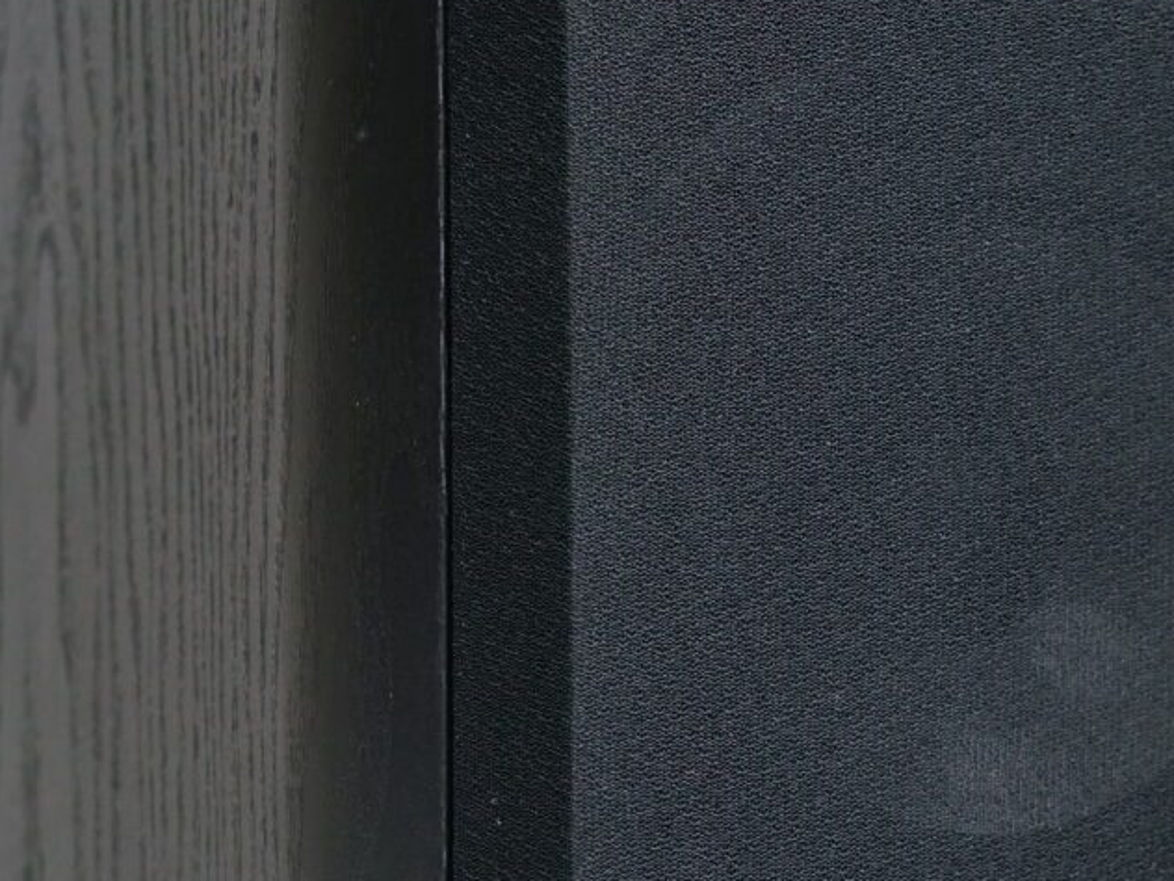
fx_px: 5494
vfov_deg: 9.2
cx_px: 1568
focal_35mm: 162
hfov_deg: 11.8
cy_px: 350
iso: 1000
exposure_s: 1/50
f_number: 4.5
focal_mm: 52
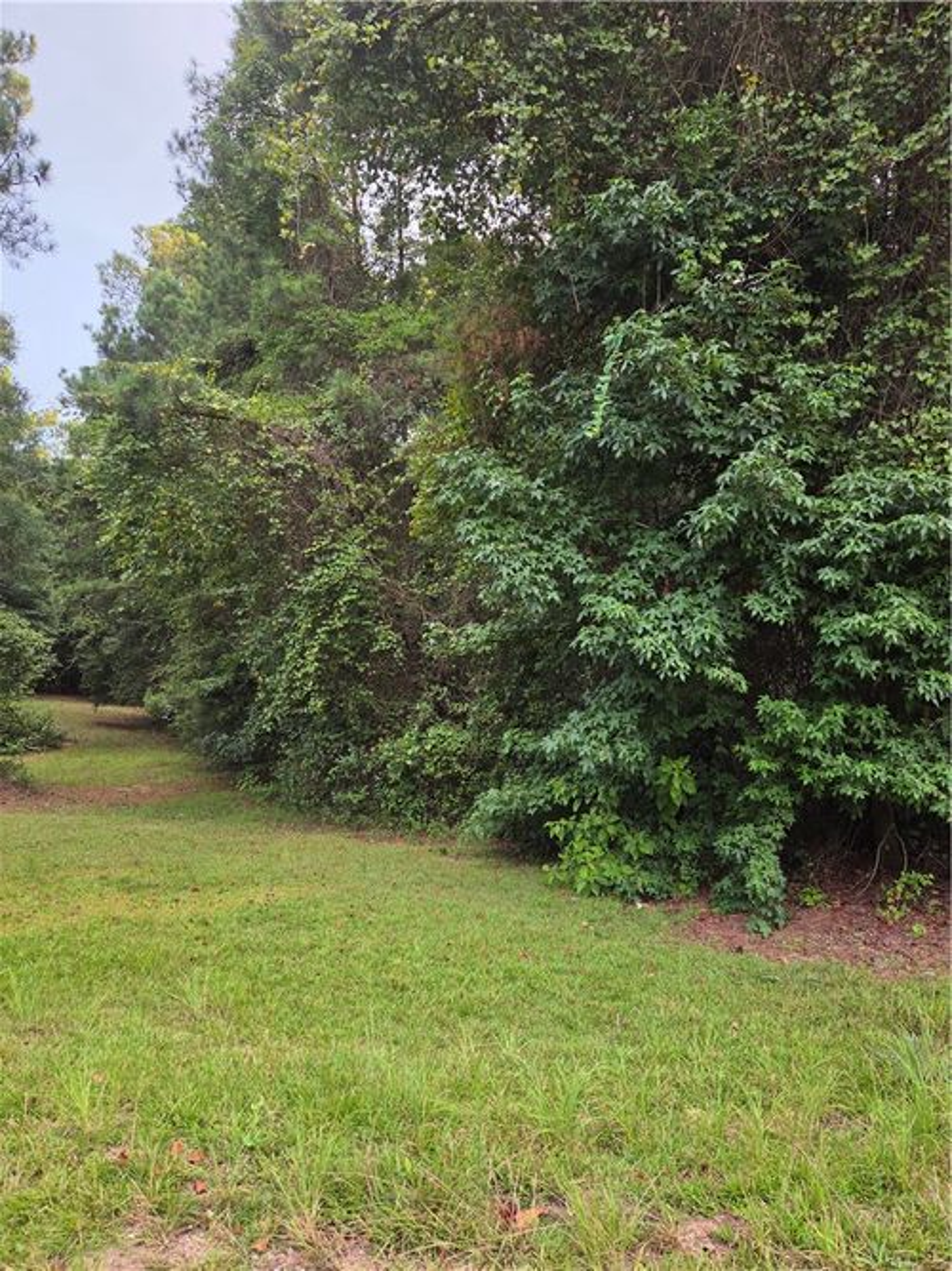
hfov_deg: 58.9
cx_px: 476
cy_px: 636
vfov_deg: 73.9
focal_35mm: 23
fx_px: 844
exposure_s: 1/542
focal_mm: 5.4
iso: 80
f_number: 1.8
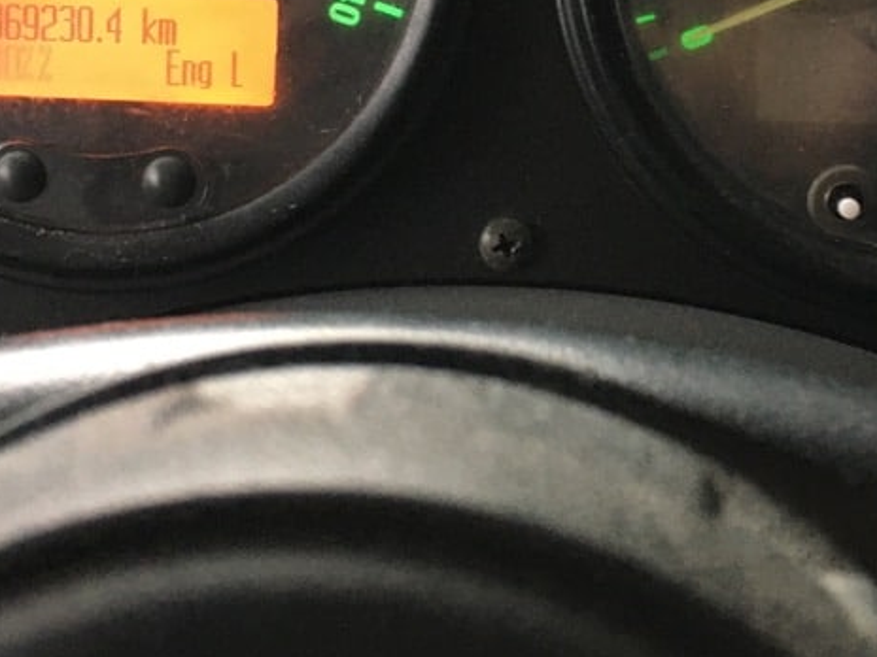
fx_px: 1621
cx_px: 503
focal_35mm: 64
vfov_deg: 22.4
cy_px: 60
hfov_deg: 30.2
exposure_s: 1/30
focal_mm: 4.15
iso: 200
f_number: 2.2
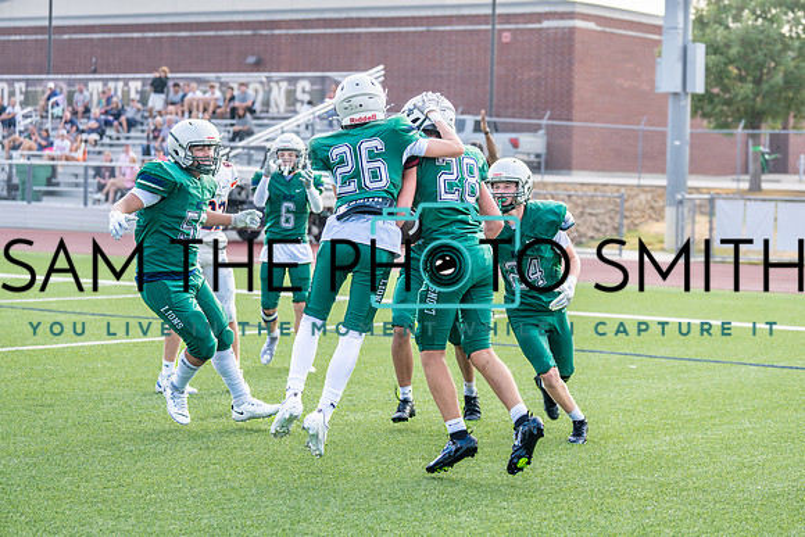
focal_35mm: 89
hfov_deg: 22.8
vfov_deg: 15.3
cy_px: 237
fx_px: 1994
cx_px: 502
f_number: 2.8
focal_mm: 70
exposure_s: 1/1600
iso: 500
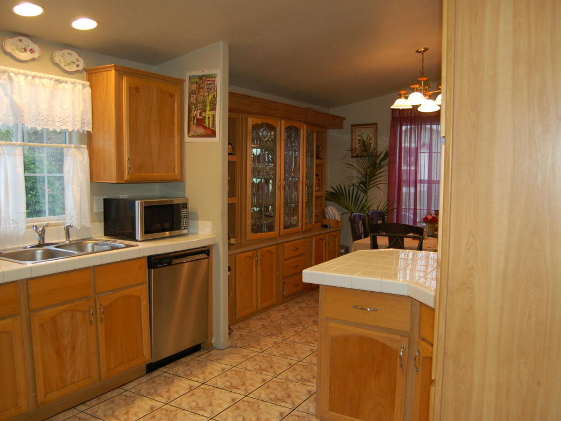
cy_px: 210
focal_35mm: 30
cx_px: 296
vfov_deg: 46.8
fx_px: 486
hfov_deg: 59.9
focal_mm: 18
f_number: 3.5
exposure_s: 1/60
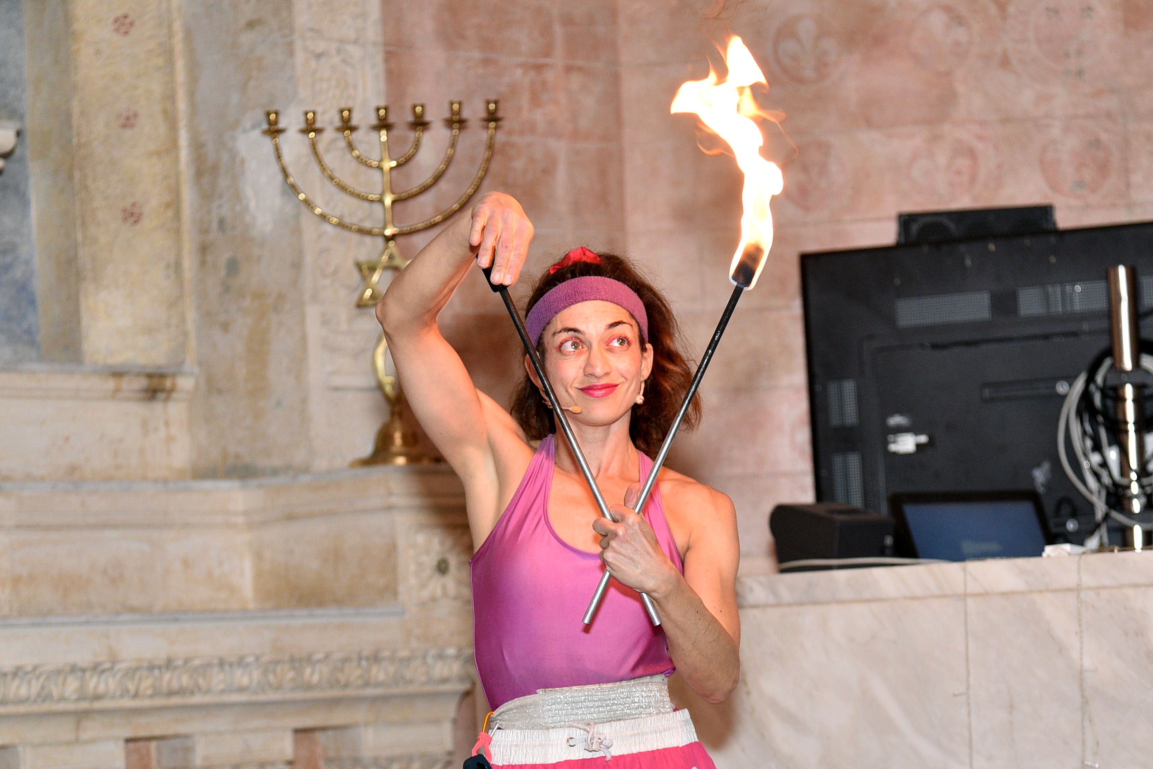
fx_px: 3683
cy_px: 514
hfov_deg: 17.8
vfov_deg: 11.9
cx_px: 615
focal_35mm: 115
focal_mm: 82
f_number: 4
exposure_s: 1/100
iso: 1600
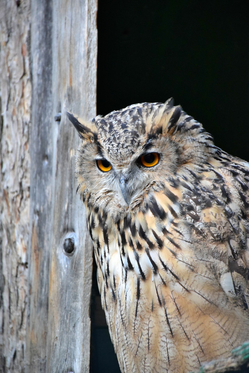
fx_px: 2179
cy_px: 186
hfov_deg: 6.5
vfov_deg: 9.8
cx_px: 124
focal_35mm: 210
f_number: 5.6
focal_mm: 140
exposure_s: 1/500
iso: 2500
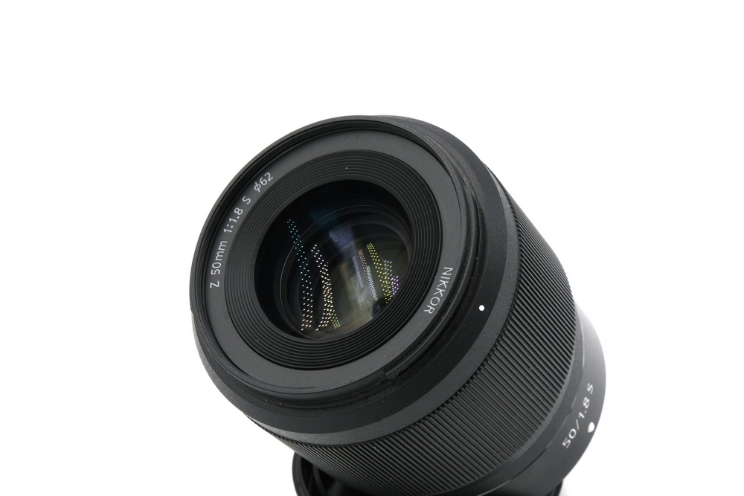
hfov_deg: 27.7
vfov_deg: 18.7
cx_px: 372
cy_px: 248
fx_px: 1509
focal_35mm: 73
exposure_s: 1/125
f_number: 16
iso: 800
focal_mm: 48.4
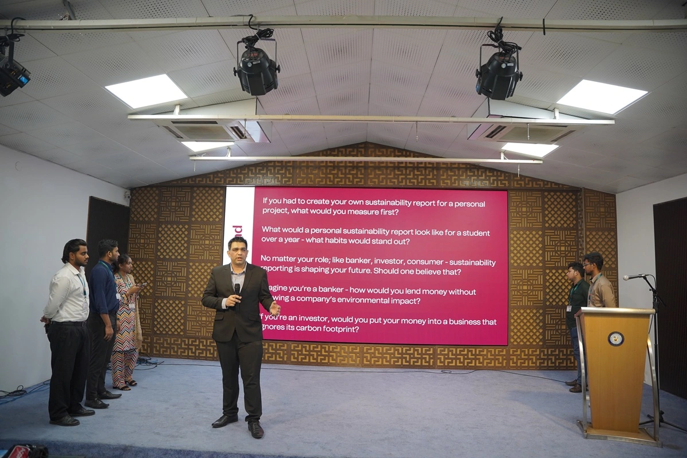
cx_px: 344
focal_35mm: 24
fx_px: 458
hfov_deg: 73.7
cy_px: 229
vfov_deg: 53.1
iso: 800
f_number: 2.8
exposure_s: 1/200
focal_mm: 24
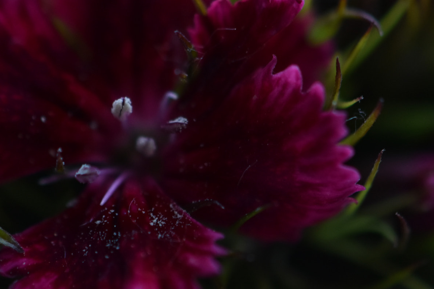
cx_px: 115
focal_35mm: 220
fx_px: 2650
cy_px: 106
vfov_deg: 6.2
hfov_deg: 9.3
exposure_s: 1/100
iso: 640
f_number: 4.5
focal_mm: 85
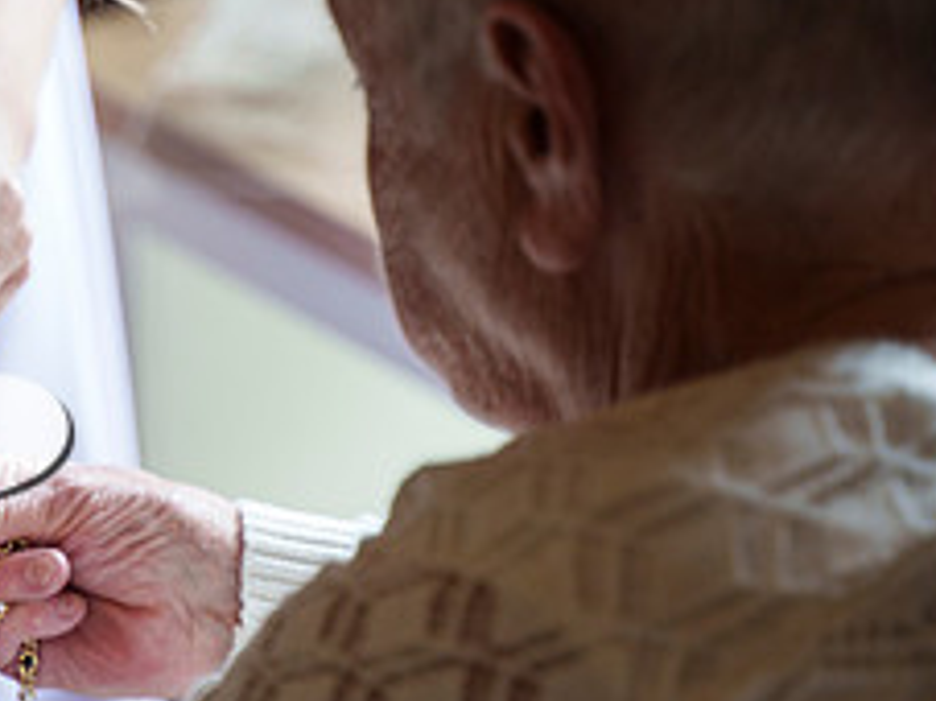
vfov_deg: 7.5
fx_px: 5351
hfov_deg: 9.8
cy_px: 416
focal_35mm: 198
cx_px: -208
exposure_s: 1/1000
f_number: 2.8
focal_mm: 75
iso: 800
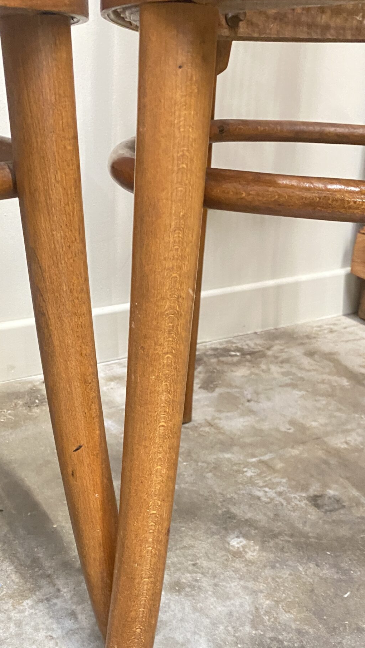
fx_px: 688
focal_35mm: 40
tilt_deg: -24.0
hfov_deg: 29.6
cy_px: 397
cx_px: 142
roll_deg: -0.1
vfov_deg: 50.1
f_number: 1.8
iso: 400
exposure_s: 1/33
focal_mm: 4.25
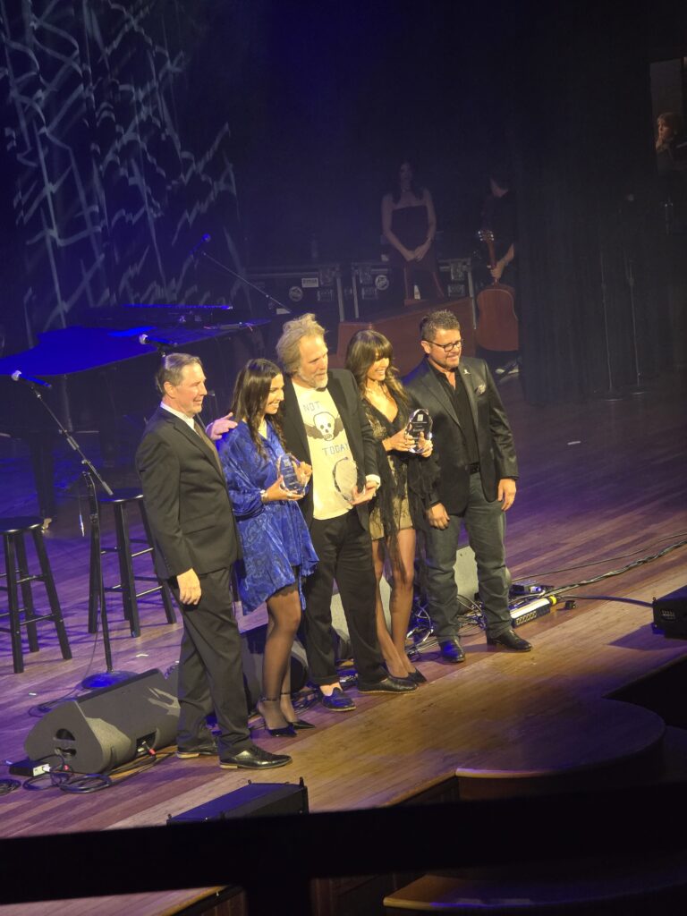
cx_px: 344
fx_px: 3043
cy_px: 458
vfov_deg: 17.1
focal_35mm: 115
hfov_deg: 12.9
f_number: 3.4
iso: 640
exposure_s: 1/53
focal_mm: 18.6
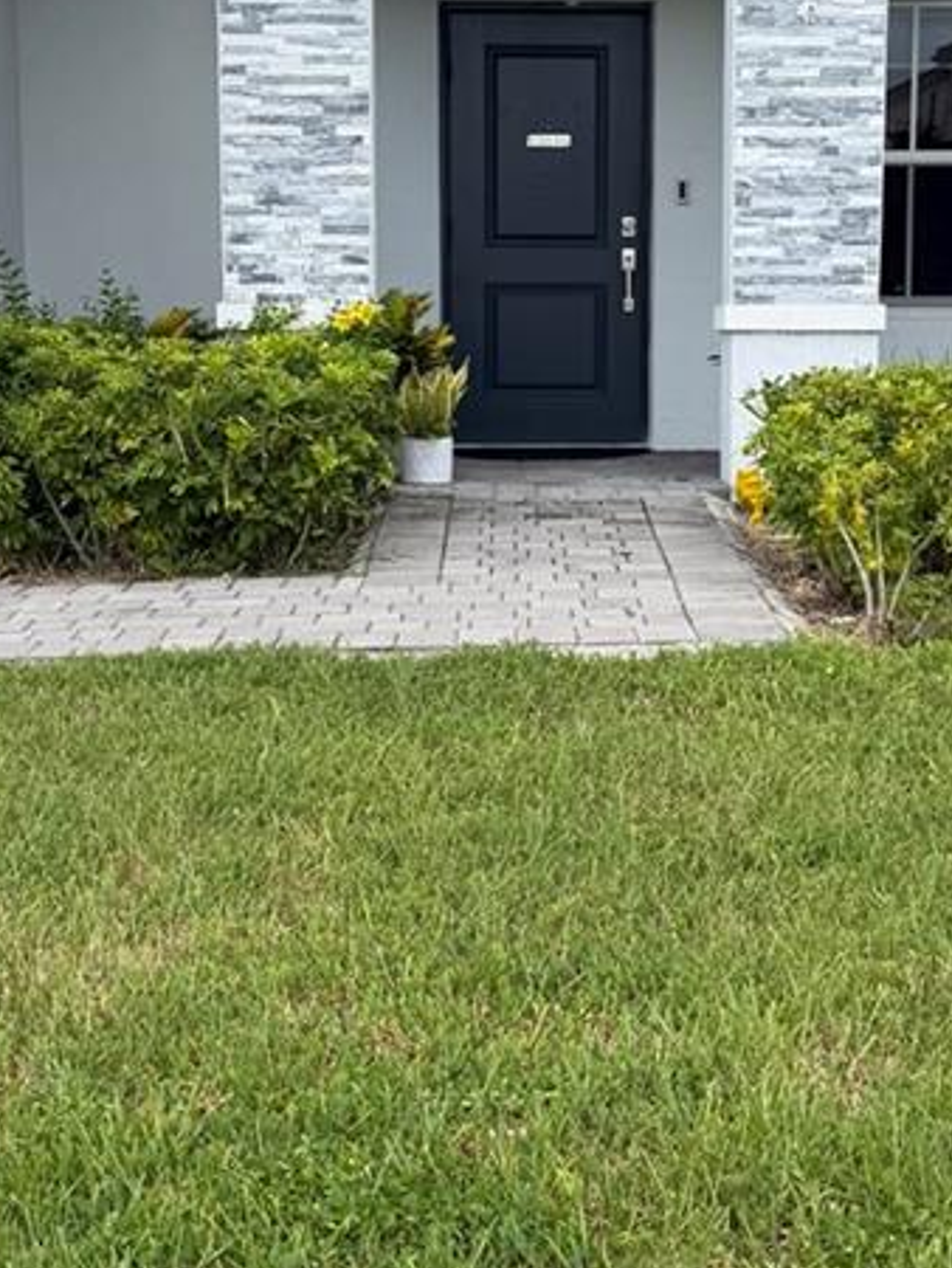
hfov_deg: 22.9
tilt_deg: -5.7
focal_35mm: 64
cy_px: 547
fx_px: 2345
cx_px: 555
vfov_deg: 30.2
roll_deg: -0.4
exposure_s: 1/481
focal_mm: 6.76
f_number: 1.78
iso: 80
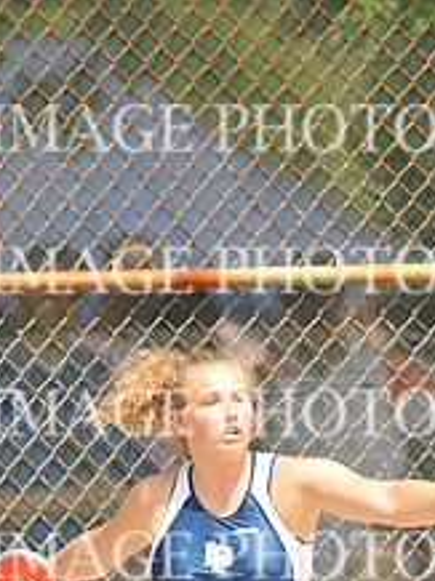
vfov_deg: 1.2
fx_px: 27046
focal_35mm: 1611
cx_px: 196
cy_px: 770
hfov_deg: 0.9
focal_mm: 420
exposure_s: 1/1600
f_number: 4
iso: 400
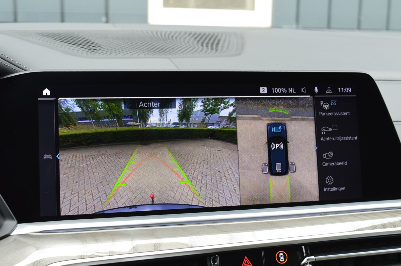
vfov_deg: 28.9
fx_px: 518
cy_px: 133
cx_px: 200
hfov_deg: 42.4
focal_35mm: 46
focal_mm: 31
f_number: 8
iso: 400
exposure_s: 1/60
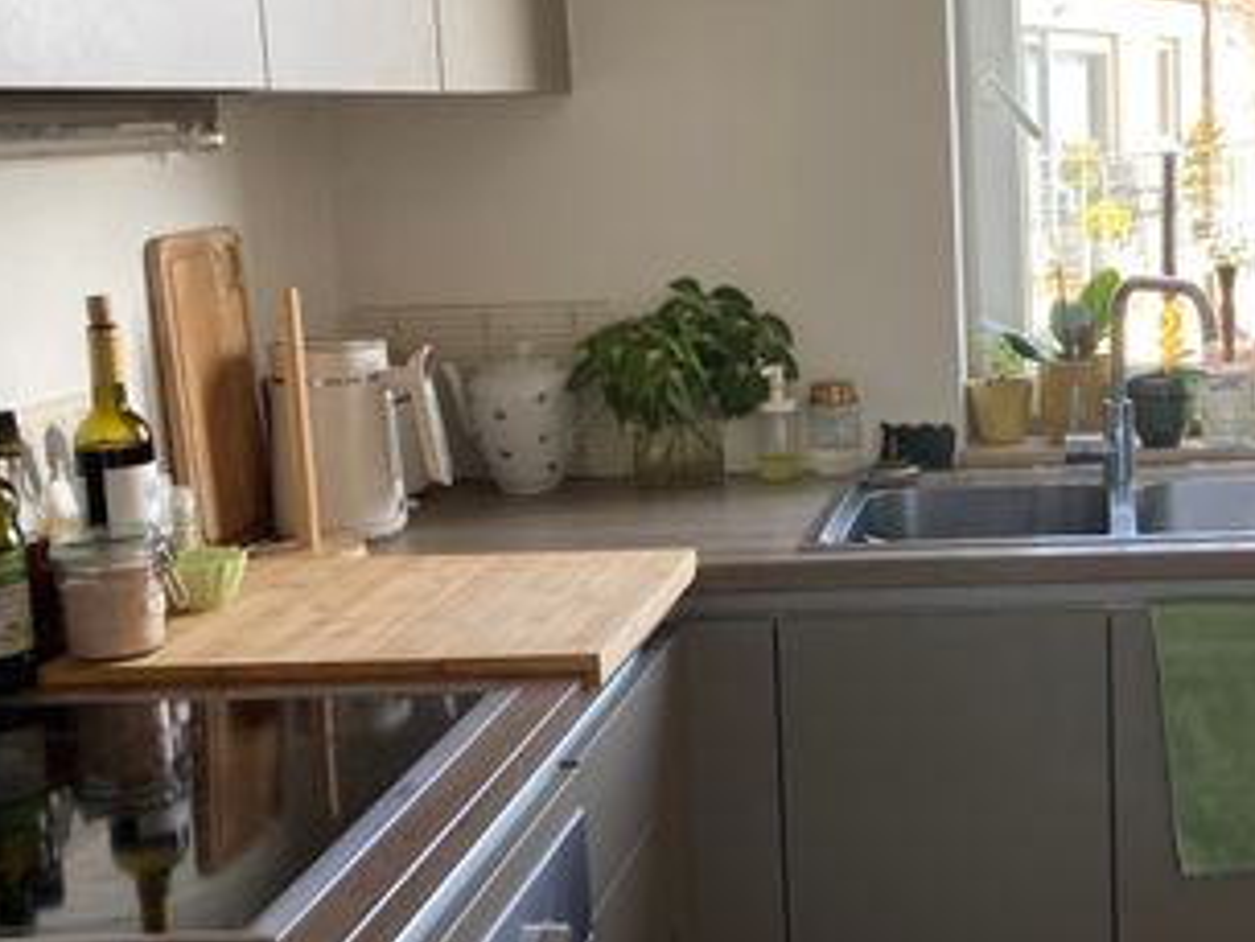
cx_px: 1148
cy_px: 391
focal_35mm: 55
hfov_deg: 33.0
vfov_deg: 26.5
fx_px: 1995
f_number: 1.8
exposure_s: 1/121
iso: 40
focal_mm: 3.99
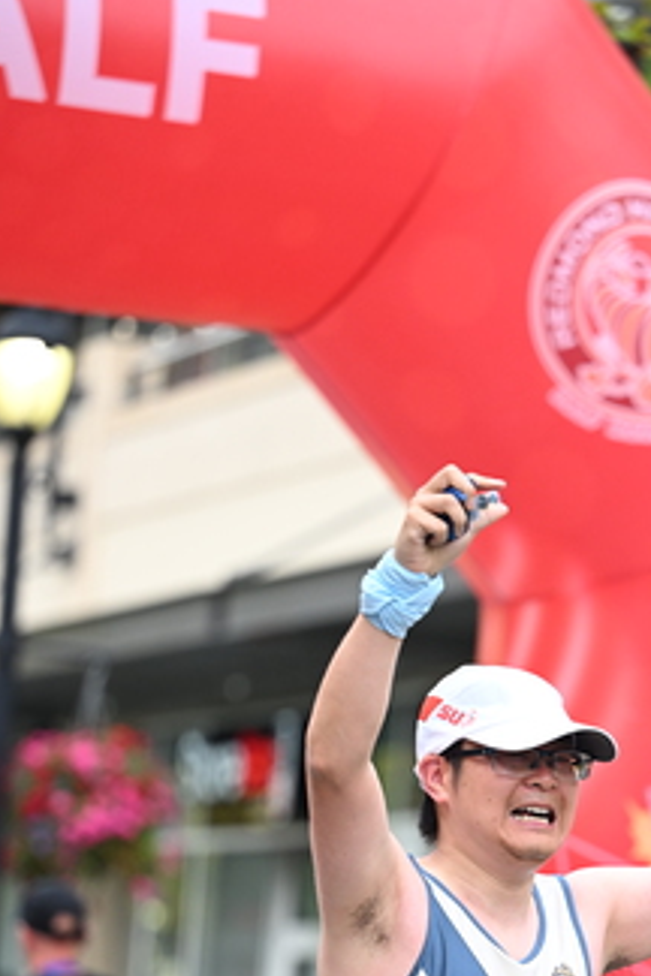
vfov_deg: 10.0
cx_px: 526
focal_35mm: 204
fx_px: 5533
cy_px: 825
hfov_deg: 6.7
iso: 1000
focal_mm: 120
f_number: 2.8
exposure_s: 1/1600
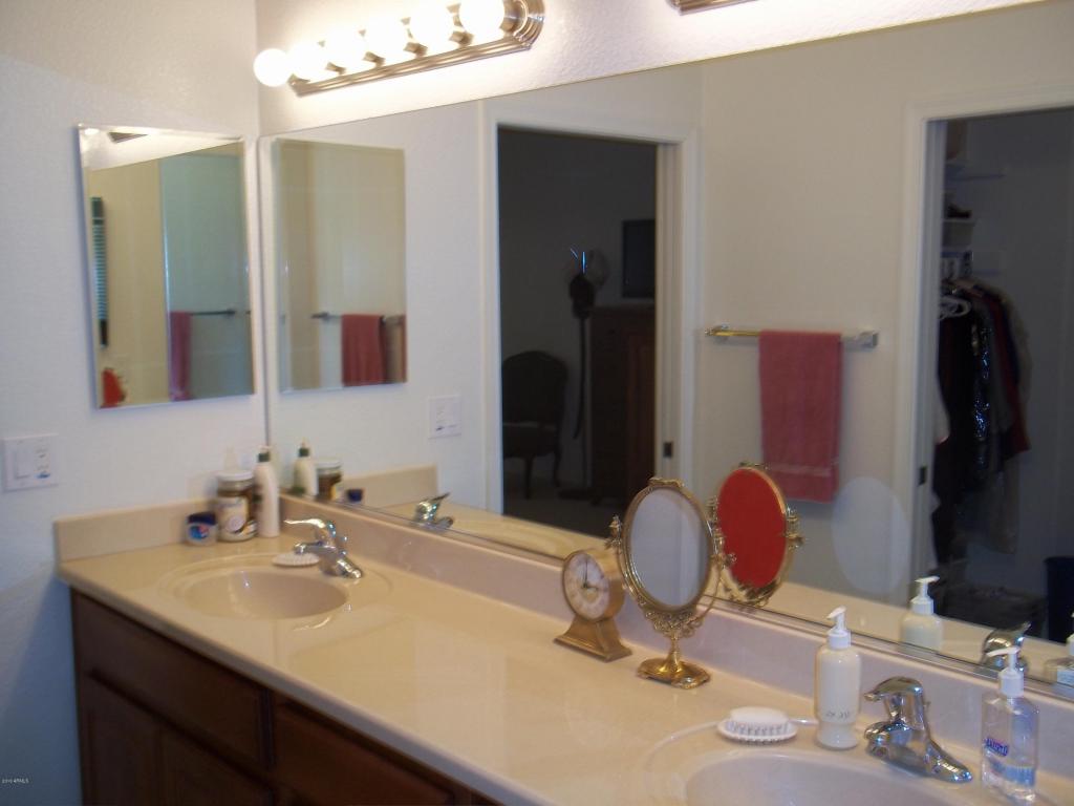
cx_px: 537
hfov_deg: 51.4
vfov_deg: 39.7
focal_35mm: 36
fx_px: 1117
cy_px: 403
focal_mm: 6.5
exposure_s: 1/30
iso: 80
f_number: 3.1
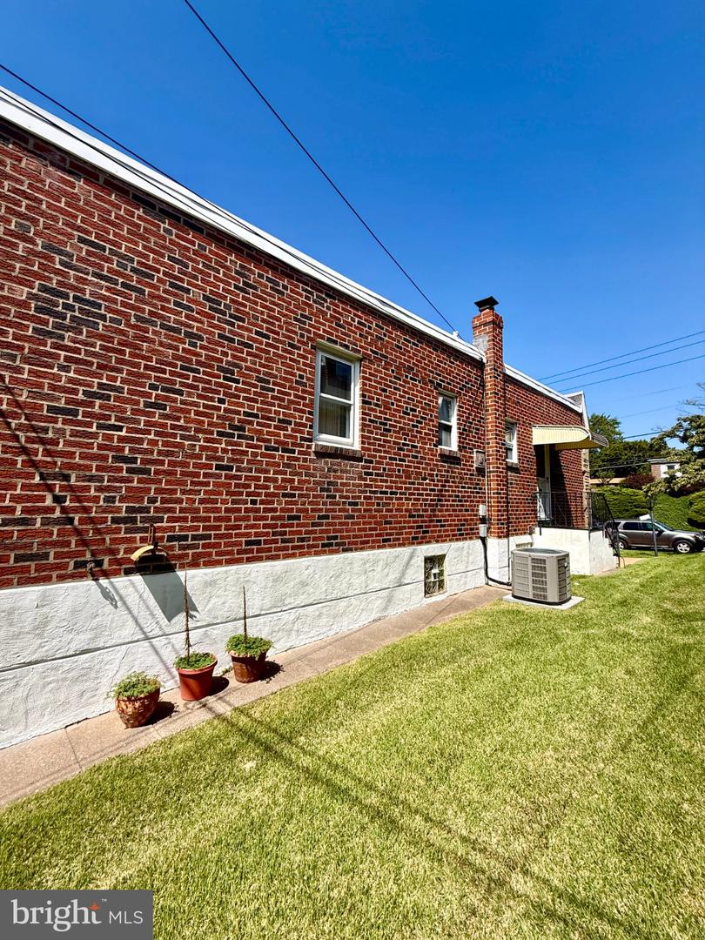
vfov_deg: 102.1
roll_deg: -1.1
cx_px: 352
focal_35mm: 14
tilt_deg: +6.5
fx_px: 380
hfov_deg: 85.7
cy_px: 470
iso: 50
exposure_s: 1/2092
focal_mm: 2.22
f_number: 2.2
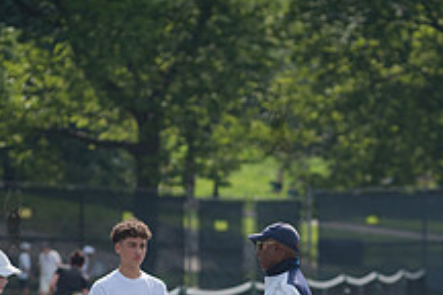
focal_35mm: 500
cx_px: 277
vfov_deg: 2.7
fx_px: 6152
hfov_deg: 4.1
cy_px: 317
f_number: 4.5
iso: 250
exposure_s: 1/1600
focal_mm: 185
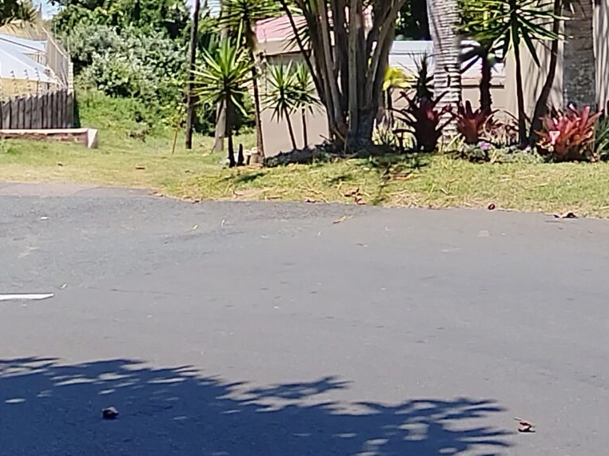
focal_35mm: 121
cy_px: -287
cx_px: 440
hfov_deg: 16.2
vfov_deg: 11.6
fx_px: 2128
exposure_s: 1/1039
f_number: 1.8
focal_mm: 4.25
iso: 100
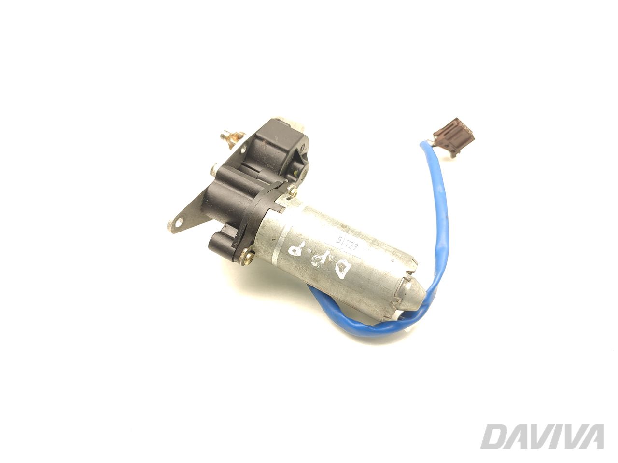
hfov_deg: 71.6
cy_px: 232
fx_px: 428
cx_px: 309
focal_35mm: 24
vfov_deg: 56.8
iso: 200
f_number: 1.89
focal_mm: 5.89
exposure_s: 1/80
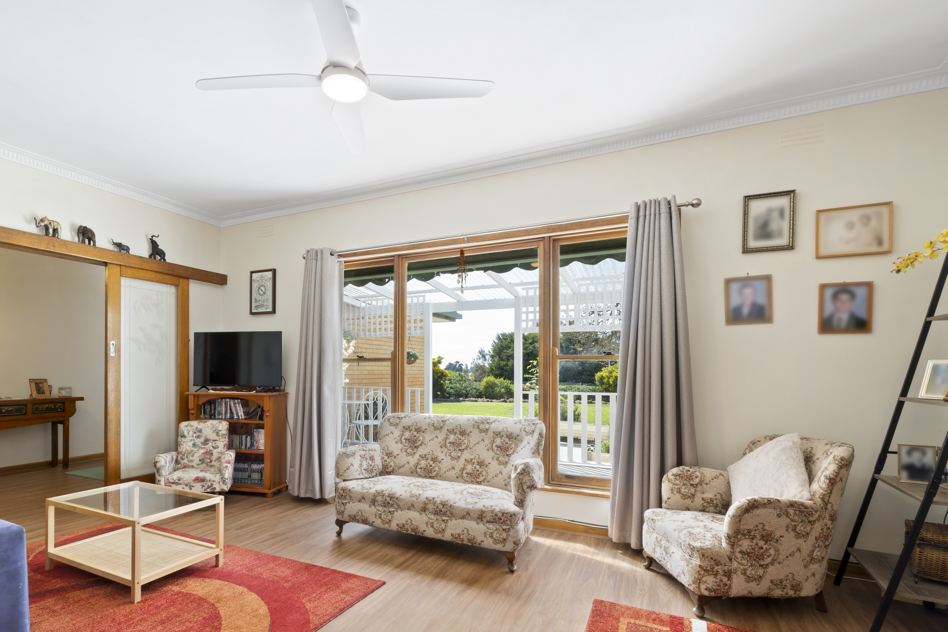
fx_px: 474
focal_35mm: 18
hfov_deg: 89.6
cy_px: 359
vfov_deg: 67.1
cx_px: 418
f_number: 11
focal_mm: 10
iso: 100
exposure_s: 1/1.67
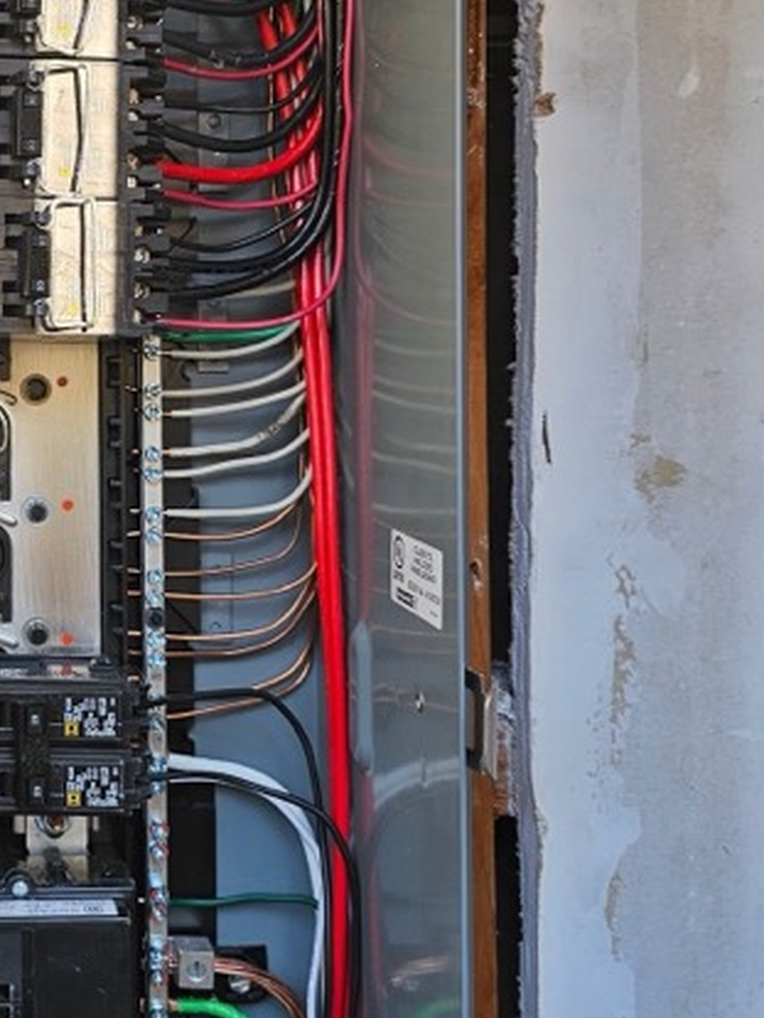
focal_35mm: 50
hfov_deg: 26.9
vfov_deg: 38.0
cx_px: -60
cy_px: 389
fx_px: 1470
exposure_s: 1/120
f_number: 1.7
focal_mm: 6.3
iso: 16
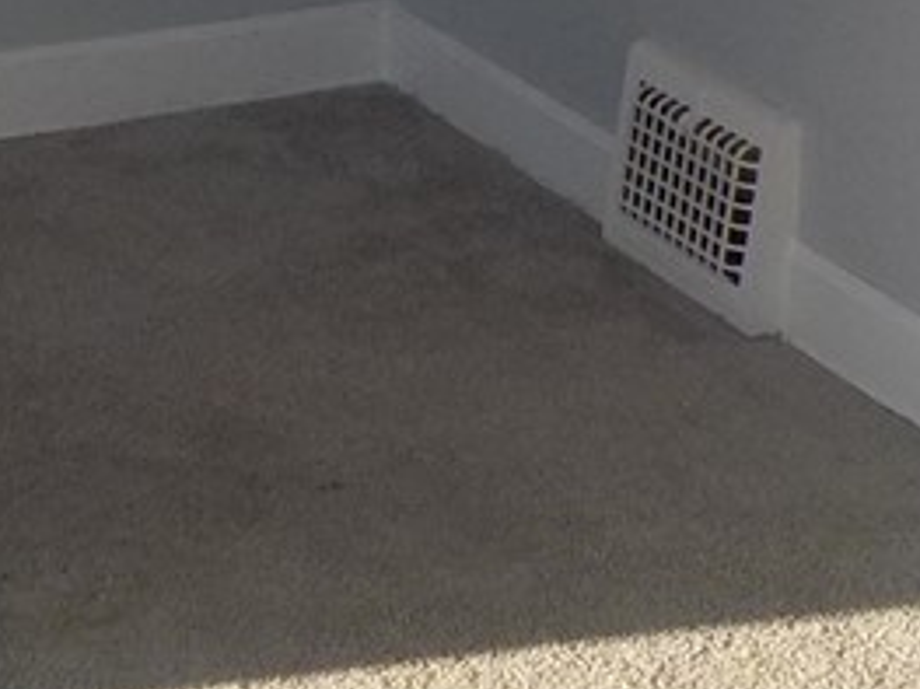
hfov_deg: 16.8
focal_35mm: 117
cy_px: -434
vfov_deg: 11.9
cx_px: 259
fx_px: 3108
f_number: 3.3
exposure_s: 1/160
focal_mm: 4.1
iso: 125
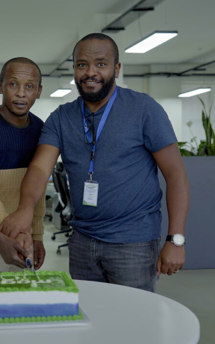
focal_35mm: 63
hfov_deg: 20.2
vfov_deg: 32.5
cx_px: 20
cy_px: 172
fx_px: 590
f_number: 3.5
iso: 1000
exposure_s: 1/100
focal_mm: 41
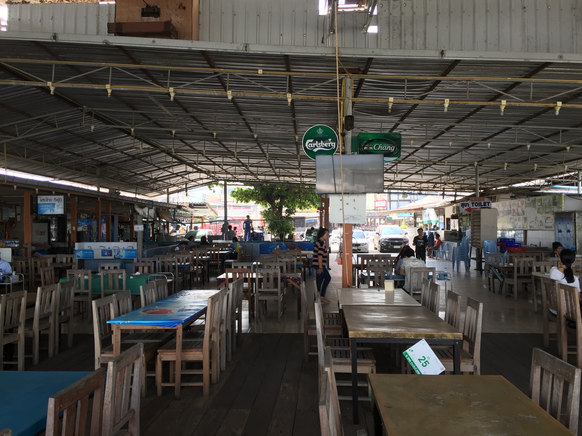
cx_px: 291
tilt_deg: +1.5
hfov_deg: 61.7
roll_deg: +0.7
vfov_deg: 48.2
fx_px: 488
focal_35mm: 29
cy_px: 218
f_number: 2.2
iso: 32
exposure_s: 1/100
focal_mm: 4.15
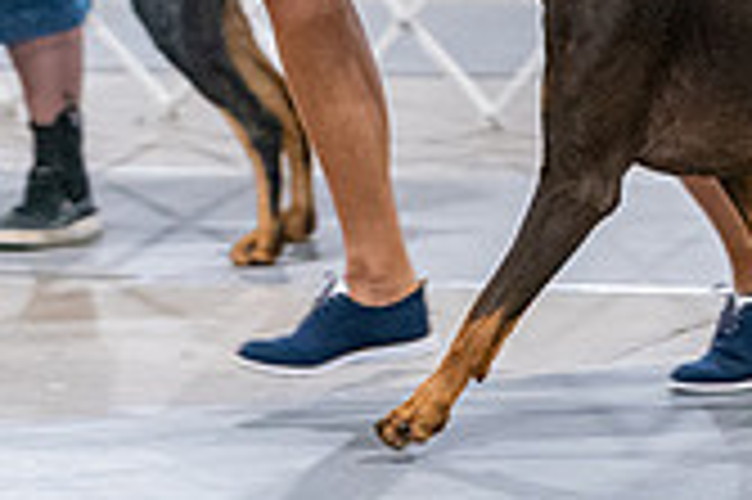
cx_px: 729
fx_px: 8765
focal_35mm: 420
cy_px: -160
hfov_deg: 4.9
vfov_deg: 3.3
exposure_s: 1/320
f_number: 3.2
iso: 6400
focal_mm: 121
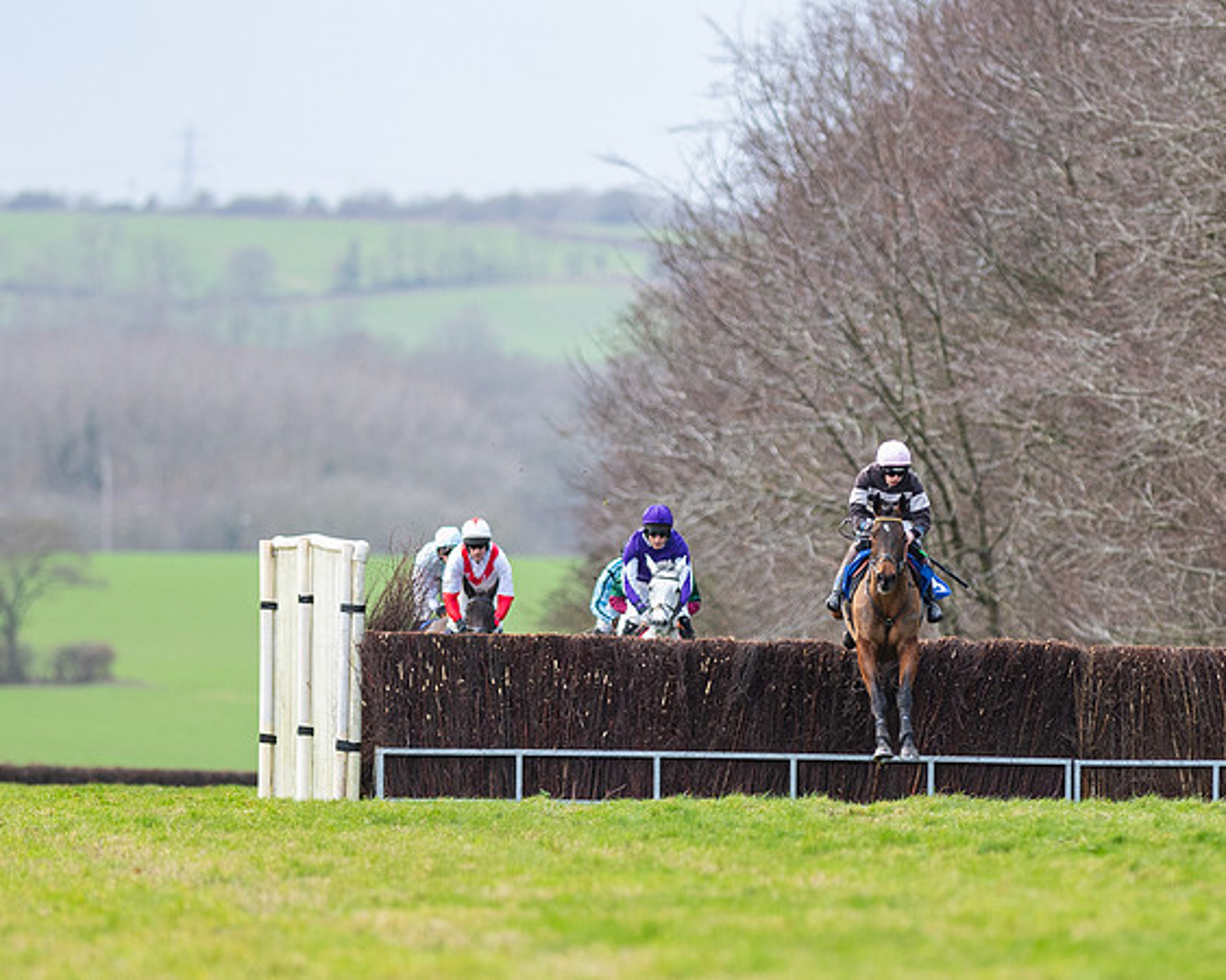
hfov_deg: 3.1
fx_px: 22711
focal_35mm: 626
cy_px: 592
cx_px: 816
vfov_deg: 2.5
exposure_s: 1/1250
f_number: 4
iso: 1000
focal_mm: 300
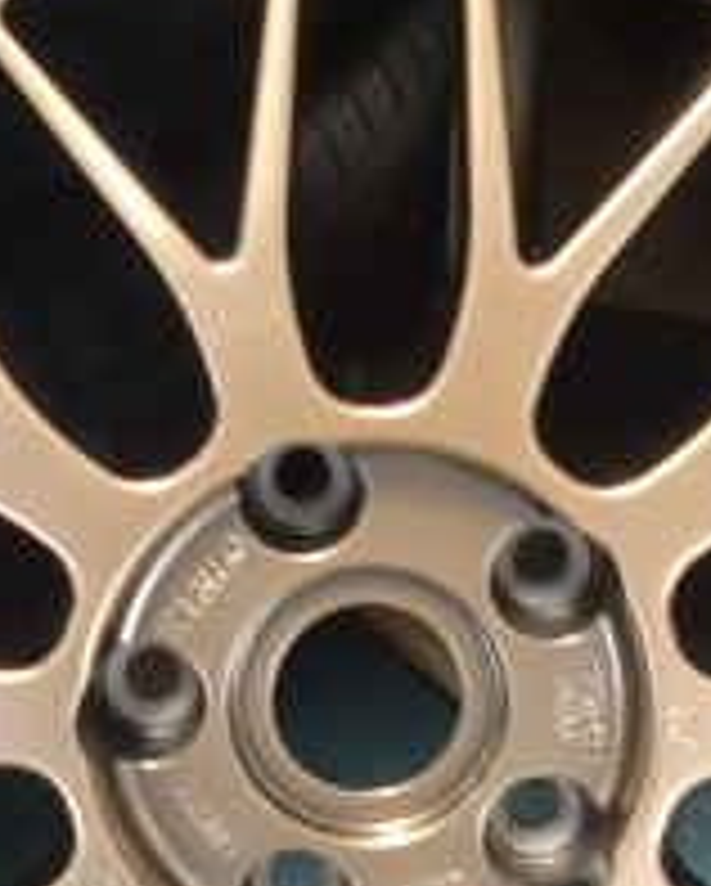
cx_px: 338
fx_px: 2994
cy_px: 814
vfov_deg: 16.6
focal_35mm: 114
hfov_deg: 13.5
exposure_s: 1/80
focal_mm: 6.3
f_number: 2.8
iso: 64
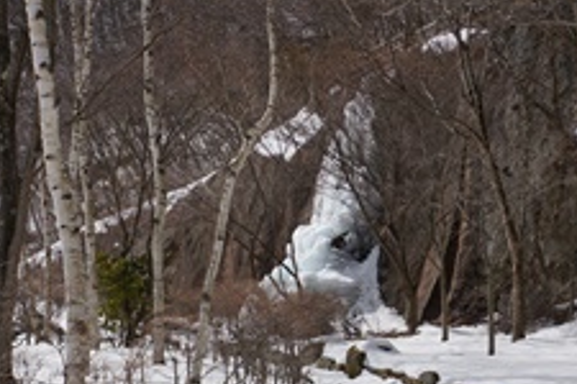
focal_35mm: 66
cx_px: 267
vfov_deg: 20.2
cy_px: 372
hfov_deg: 30.7
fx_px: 1051
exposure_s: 1/400
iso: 100
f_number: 8
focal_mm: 20.5
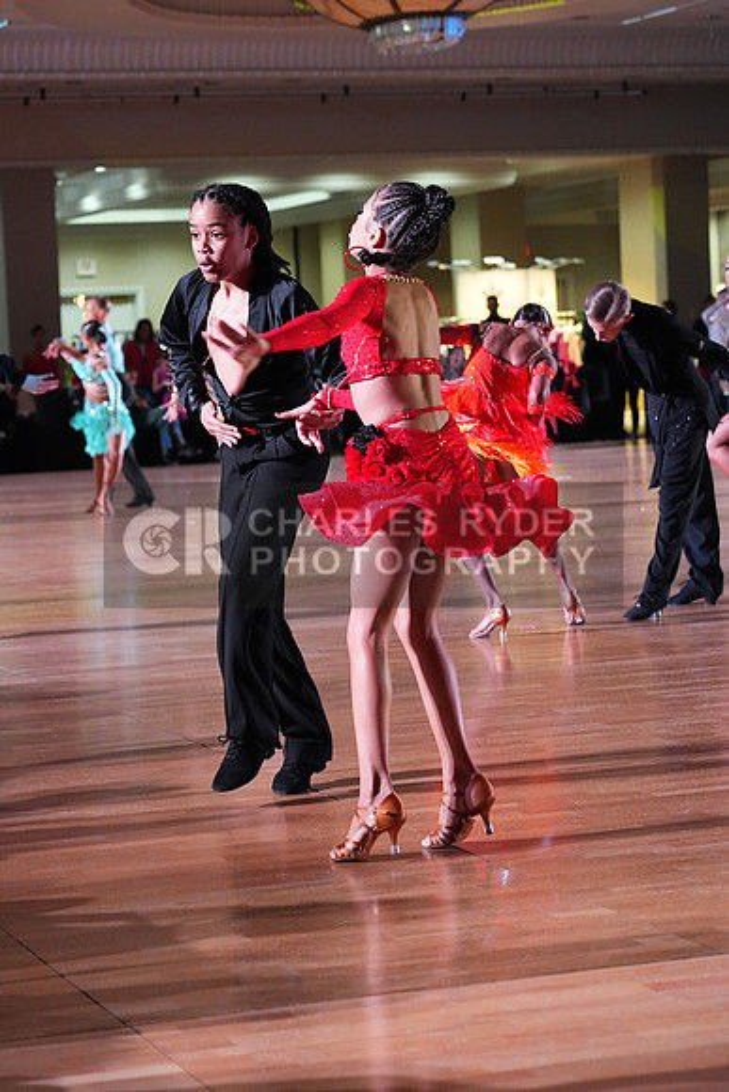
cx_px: 364
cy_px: 546
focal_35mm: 90
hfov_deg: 15.2
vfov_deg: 22.6
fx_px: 2732
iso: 10000
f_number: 5
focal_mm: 90
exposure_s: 1/400
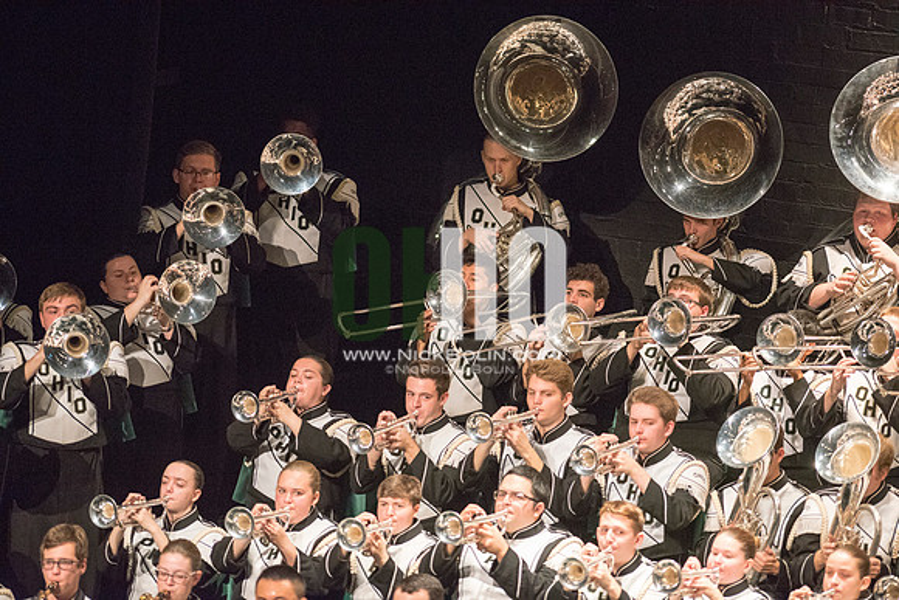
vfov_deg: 4.6
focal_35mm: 300
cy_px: 300
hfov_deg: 6.9
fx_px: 7493
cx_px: 450
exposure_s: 1/500
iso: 4000
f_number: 2.8
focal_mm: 300
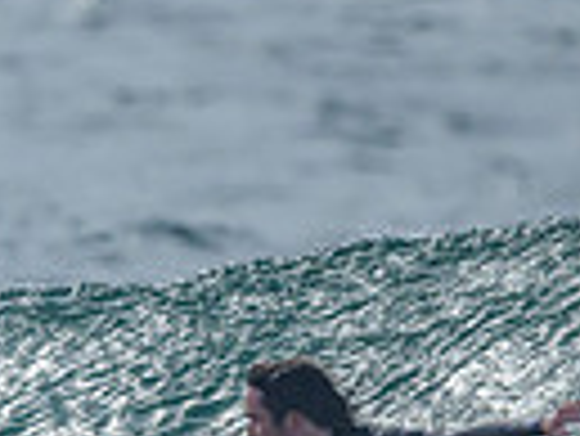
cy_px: 614
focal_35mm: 4740
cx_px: 35
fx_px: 79494
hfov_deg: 0.4
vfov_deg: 0.3
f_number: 6.3
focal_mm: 800
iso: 180
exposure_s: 1/2000
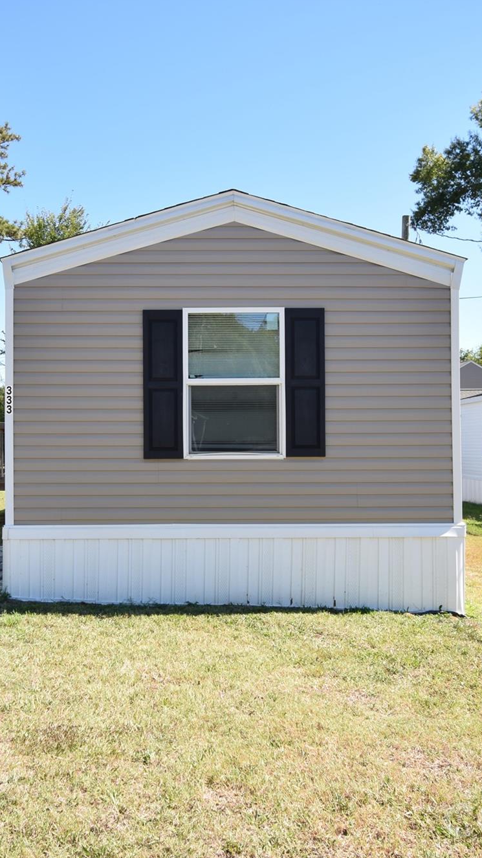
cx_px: 170
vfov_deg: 58.0
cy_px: 427
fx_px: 773
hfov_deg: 34.4
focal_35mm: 34
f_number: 6.3
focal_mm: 14
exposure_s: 1/200
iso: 100
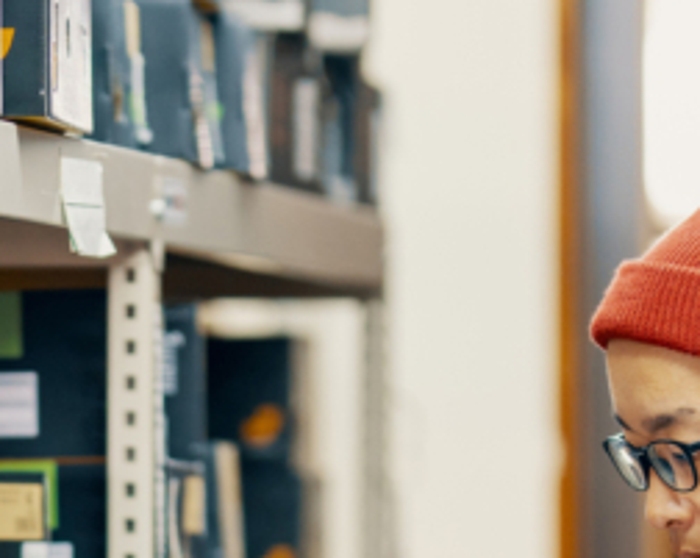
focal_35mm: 470
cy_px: 938
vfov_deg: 3.3
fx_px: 9726
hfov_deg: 4.1
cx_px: -72
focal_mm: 105
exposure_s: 1/60
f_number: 1.4
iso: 320
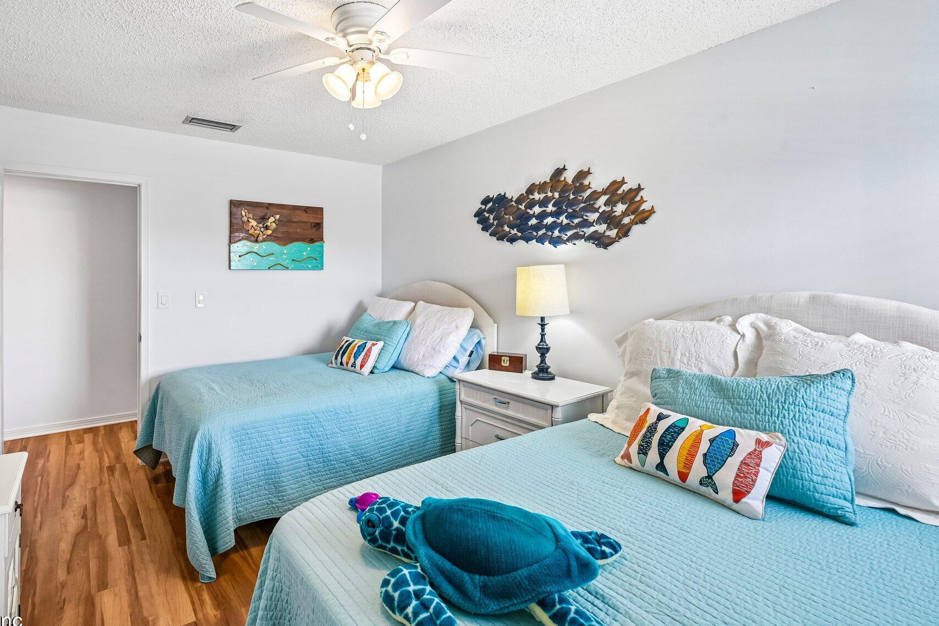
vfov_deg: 67.2
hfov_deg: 89.2
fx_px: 469
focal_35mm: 18
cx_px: 392
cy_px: 279
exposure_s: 1/15
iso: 360
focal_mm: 15
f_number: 8
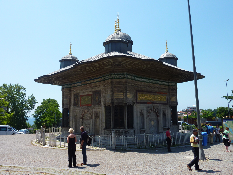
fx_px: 202
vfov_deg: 46.8
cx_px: 116
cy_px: 88
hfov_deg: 60.0
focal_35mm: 30
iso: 80
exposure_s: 1/500
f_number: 4.5
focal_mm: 5
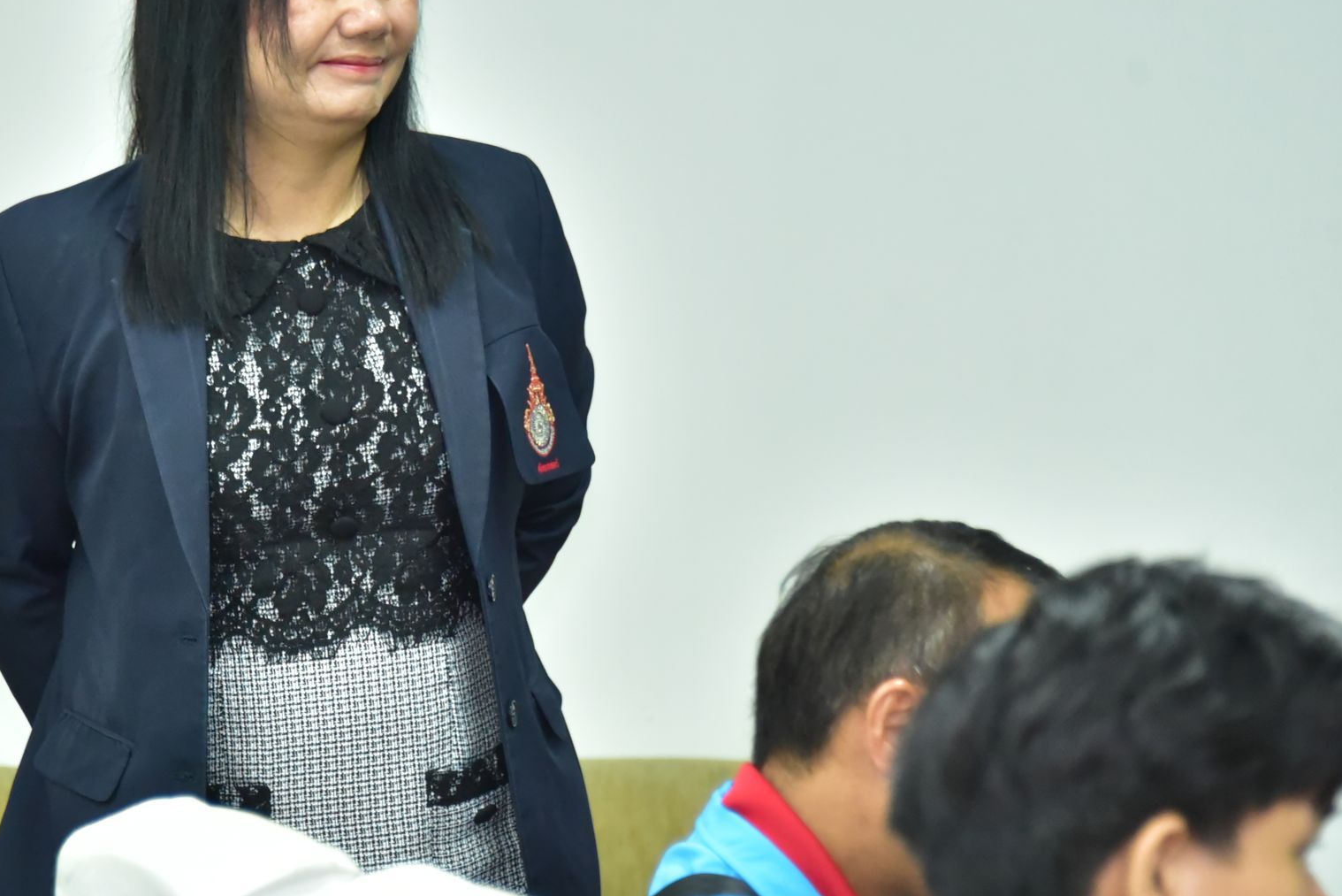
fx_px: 11671
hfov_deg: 6.6
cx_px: 370
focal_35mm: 313
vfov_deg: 4.4
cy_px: 375
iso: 5000
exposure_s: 1/200
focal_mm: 190
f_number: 5.6
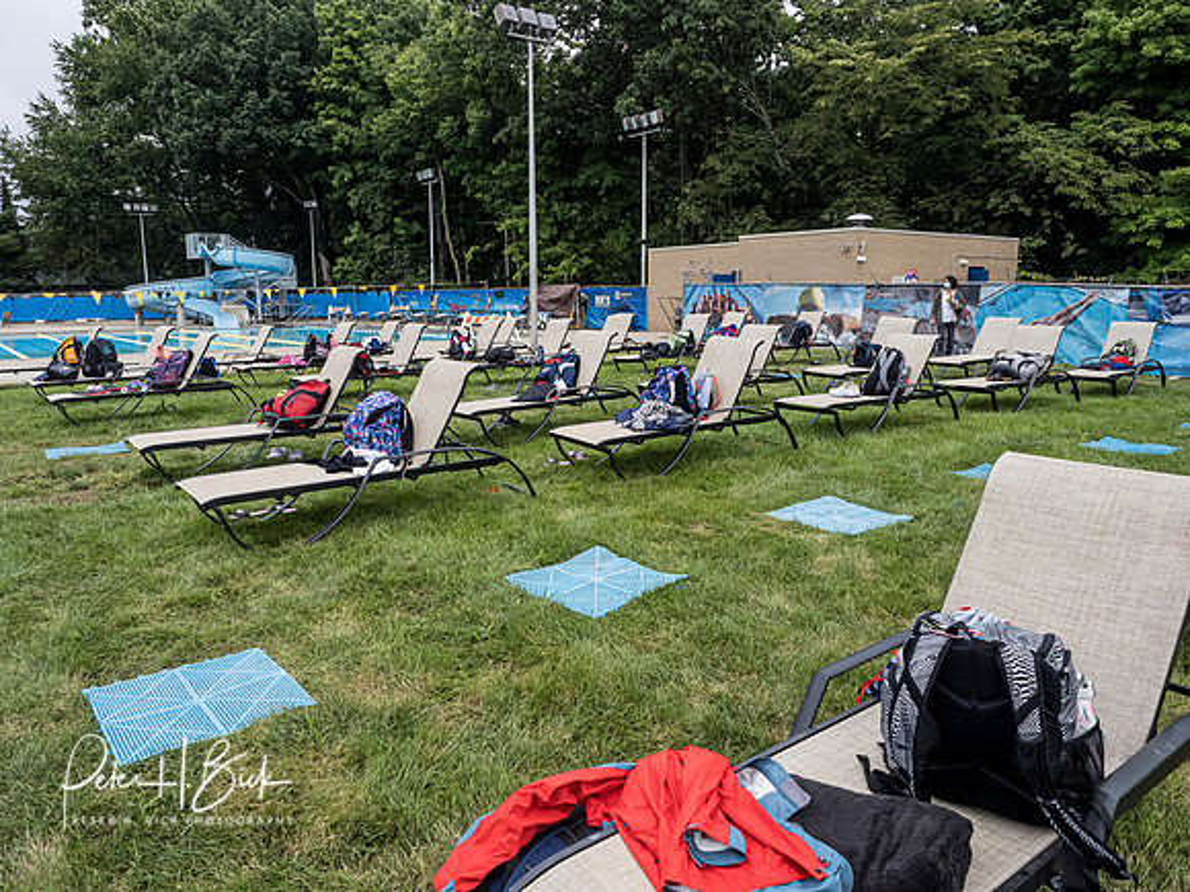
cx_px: 595
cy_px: 446
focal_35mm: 24
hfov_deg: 71.6
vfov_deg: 56.8
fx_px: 825
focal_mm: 12
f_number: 5
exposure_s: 1/1600
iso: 640
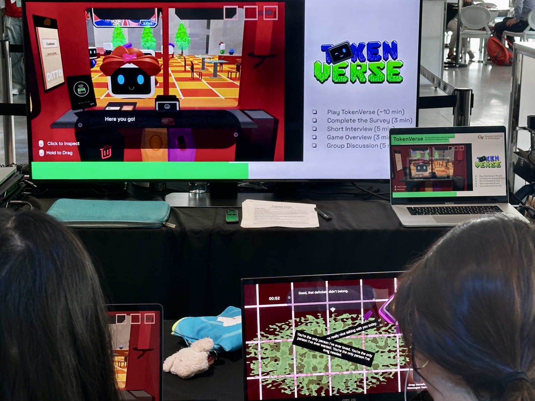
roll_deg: -0.5
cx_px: 223
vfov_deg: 25.2
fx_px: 896
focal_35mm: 58
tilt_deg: -12.1
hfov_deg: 33.2
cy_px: 195
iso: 64
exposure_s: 1/118
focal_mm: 6.86
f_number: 1.78
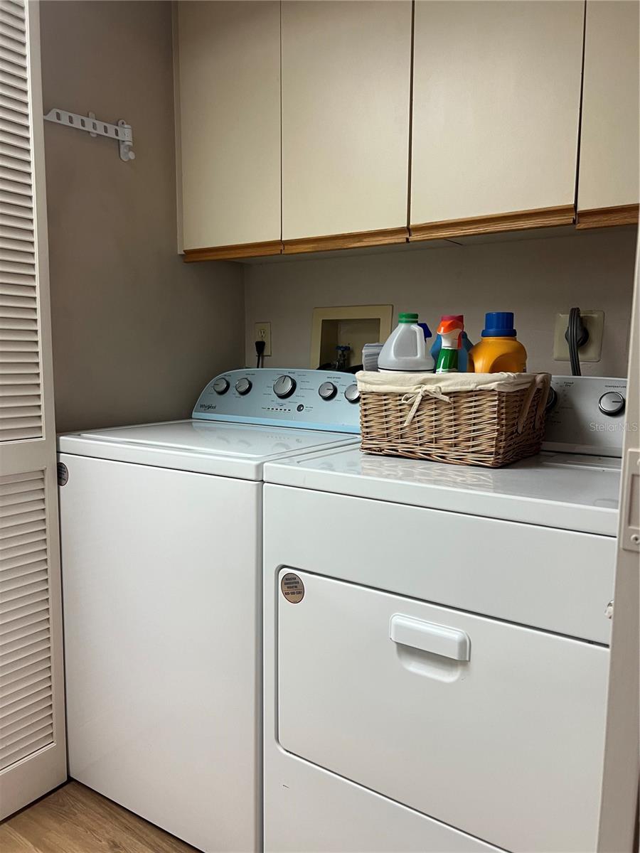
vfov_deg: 67.3
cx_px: 320
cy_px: 426
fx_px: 641
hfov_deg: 53.1
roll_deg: -1.3
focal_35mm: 26
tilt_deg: -6.8
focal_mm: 5.7
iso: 80
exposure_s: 1/60
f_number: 1.5
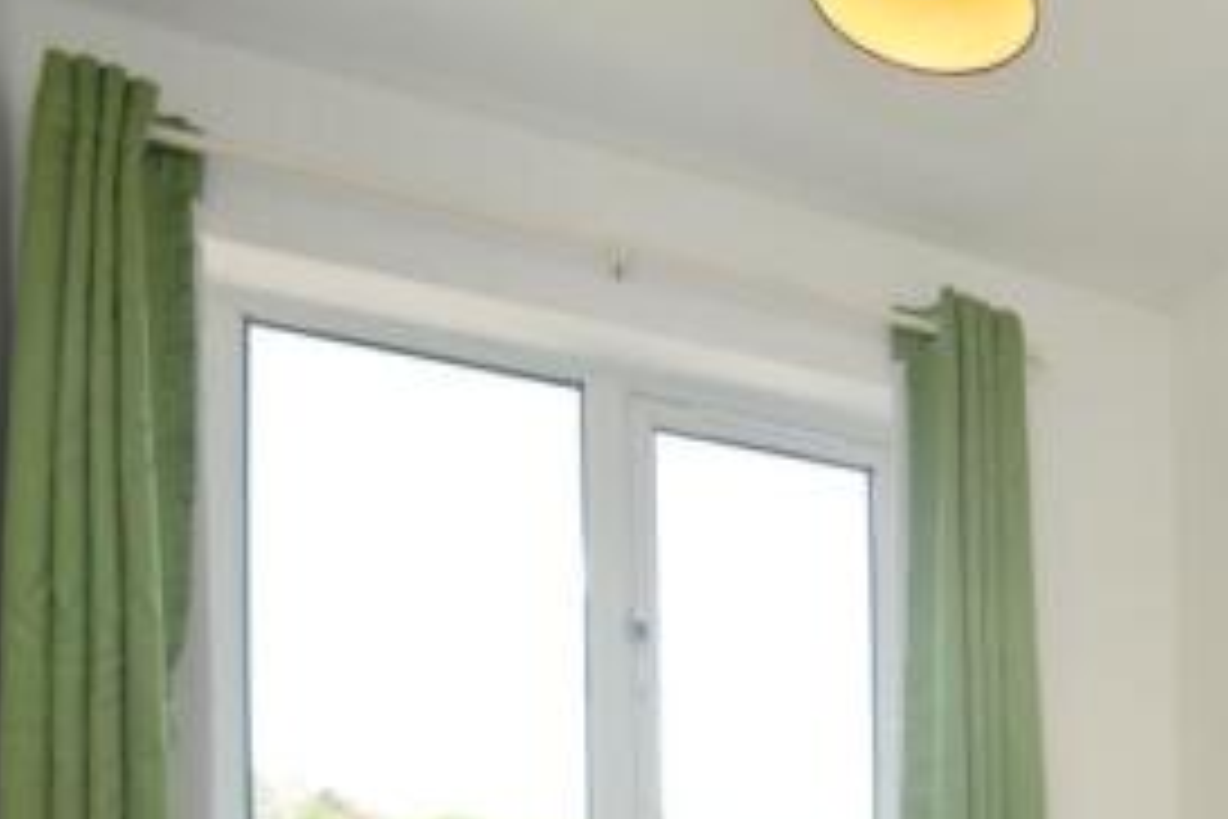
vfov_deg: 32.3
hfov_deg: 40.3
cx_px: 1419
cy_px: 907
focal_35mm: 36
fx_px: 1228
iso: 200
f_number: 5
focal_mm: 10
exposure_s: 1/100
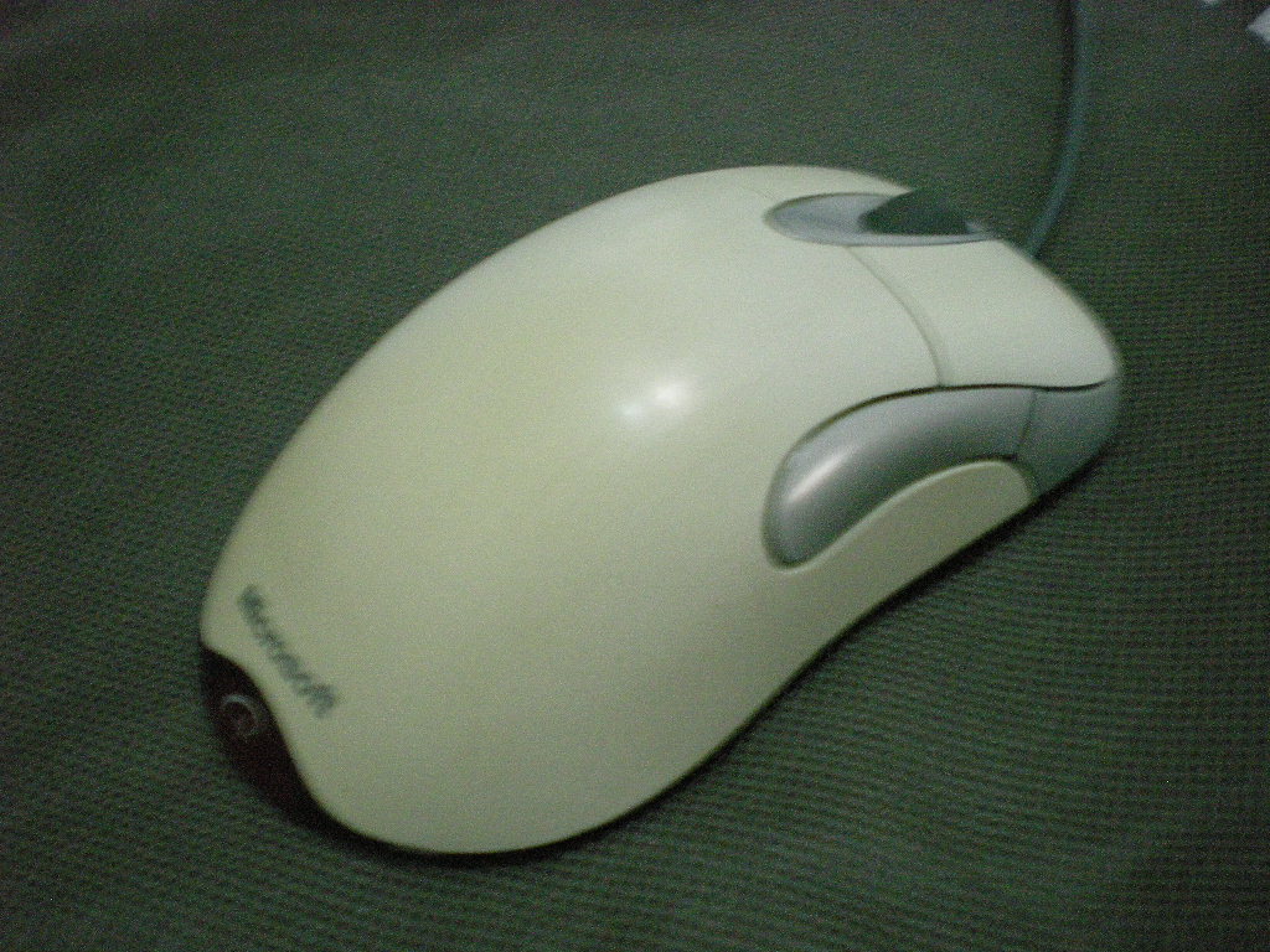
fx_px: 1394
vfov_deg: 37.7
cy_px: 476
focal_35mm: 38
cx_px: 635
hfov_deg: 49.0
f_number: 3.1
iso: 752
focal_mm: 6.3
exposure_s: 1/8
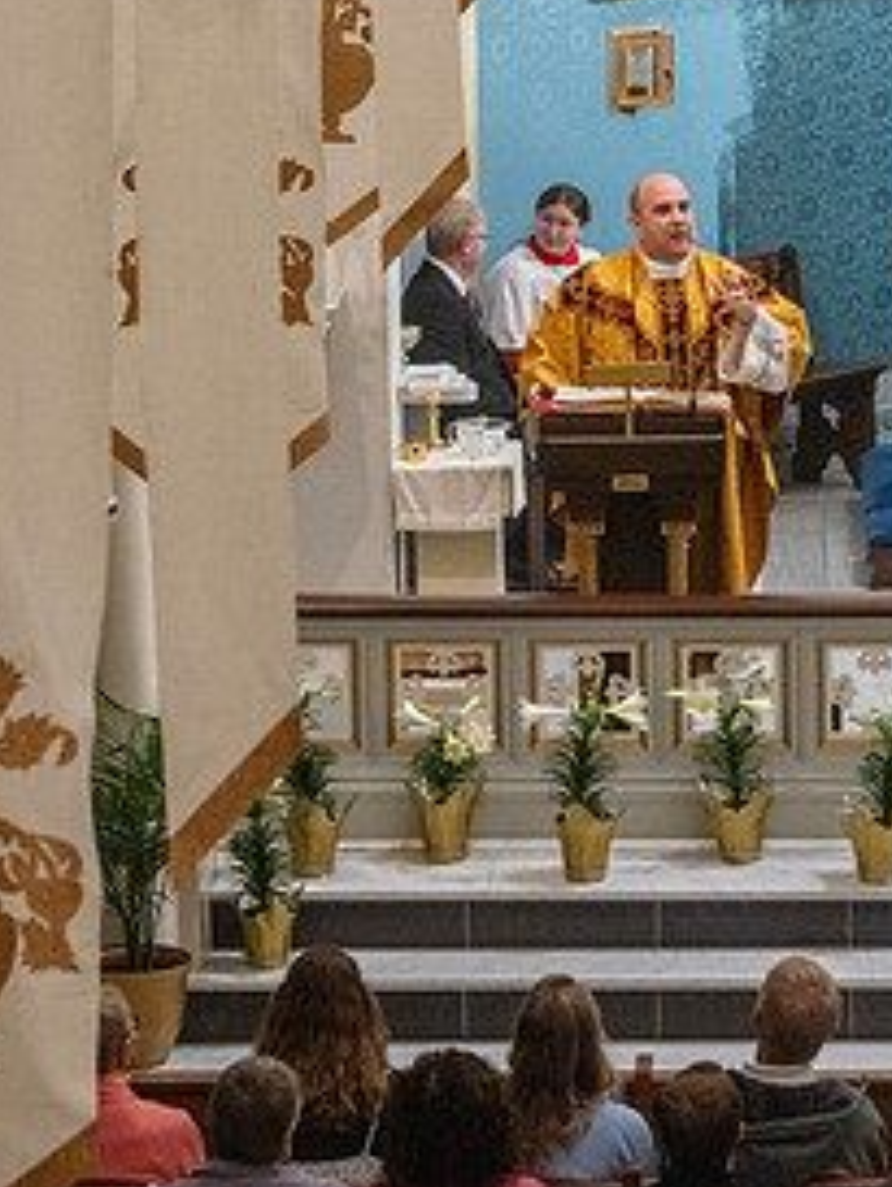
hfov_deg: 7.5
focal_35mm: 198
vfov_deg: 10.0
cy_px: 287
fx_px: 6798
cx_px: 344
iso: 5000
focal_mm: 125
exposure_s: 1/60
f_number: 11
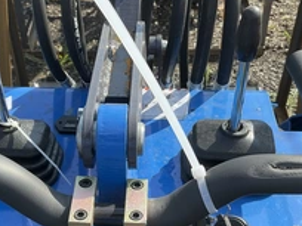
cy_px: 152
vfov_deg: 25.5
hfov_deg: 33.7
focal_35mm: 57
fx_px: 497
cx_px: 127
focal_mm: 3
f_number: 1.8
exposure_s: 1/540
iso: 25
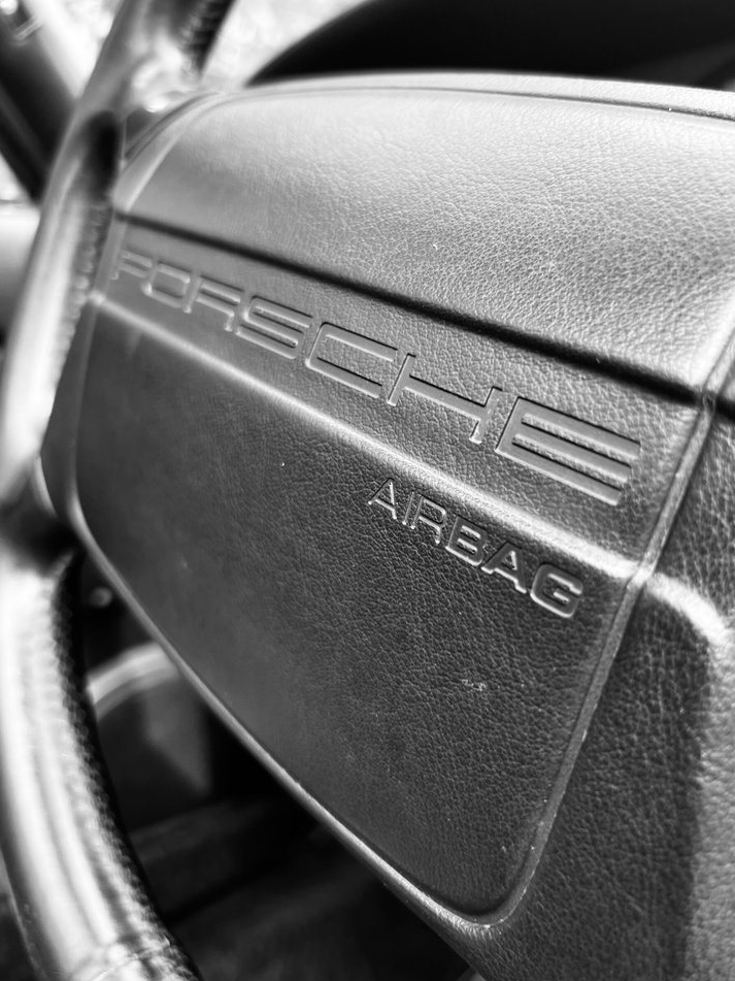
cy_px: 463
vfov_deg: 63.4
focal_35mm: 28
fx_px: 793
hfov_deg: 49.7
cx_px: 389
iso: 50
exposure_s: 1/121
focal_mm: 5.7
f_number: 1.5
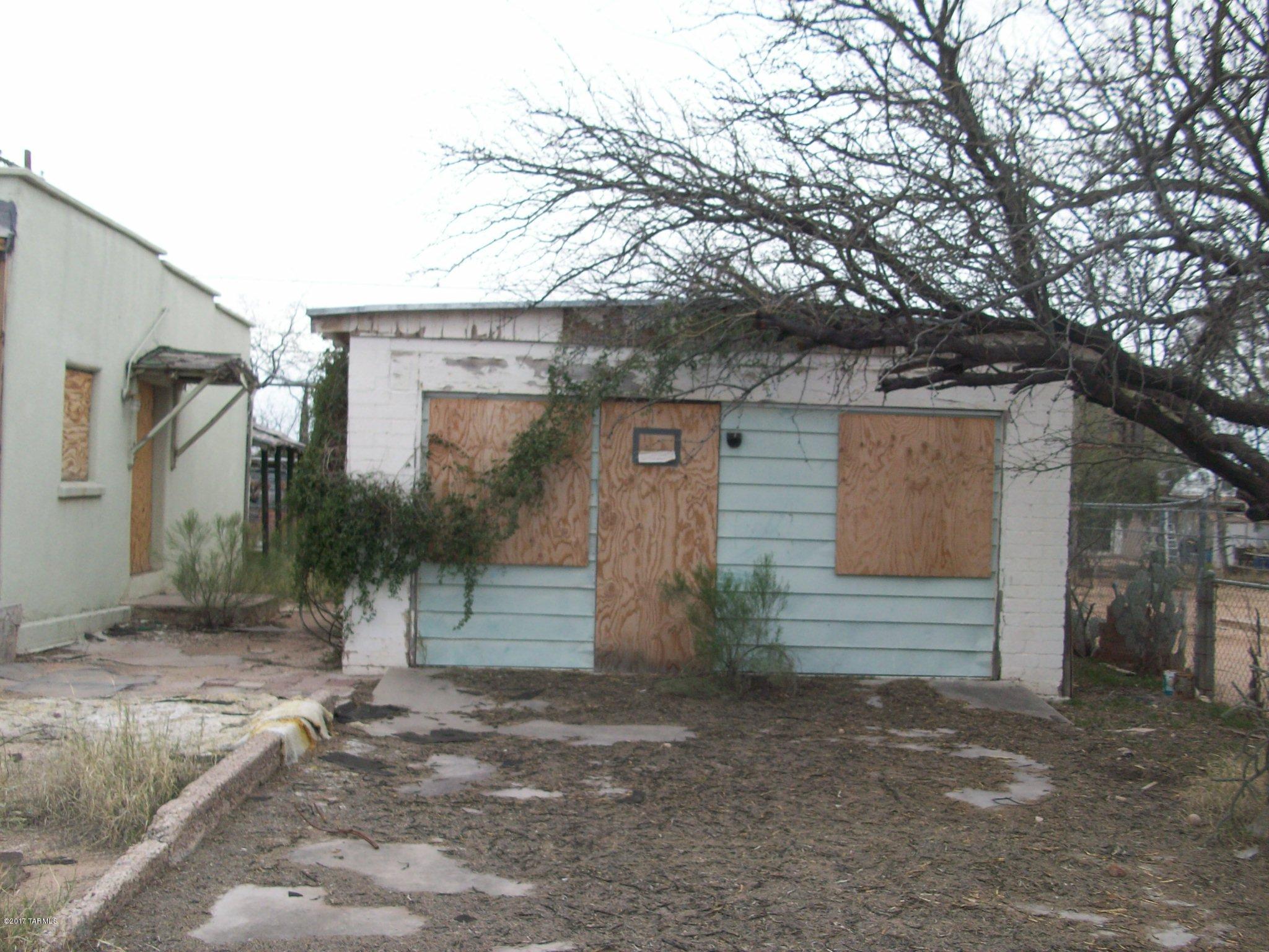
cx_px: 634
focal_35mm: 34
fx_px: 1246
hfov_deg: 54.0
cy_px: 476
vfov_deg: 41.8
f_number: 2.8
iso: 64
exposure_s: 1/502
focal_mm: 5.7
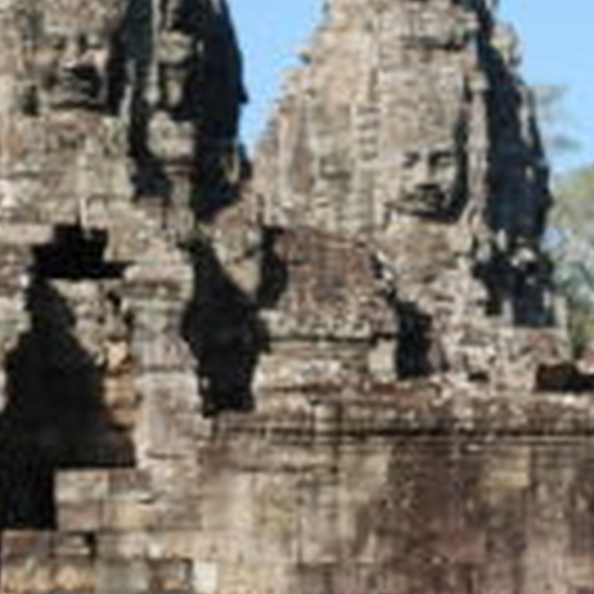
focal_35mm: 184
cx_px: 428
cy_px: 47
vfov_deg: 9.5
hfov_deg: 9.5
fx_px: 3572
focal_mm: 38
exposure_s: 1/160
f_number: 11
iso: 200
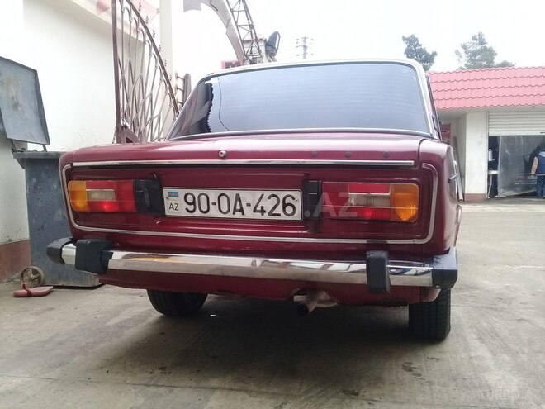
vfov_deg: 45.4
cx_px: 272
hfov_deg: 58.4
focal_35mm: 31
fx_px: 488
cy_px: 204
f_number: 2.2
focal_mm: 3.3
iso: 64
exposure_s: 1/100
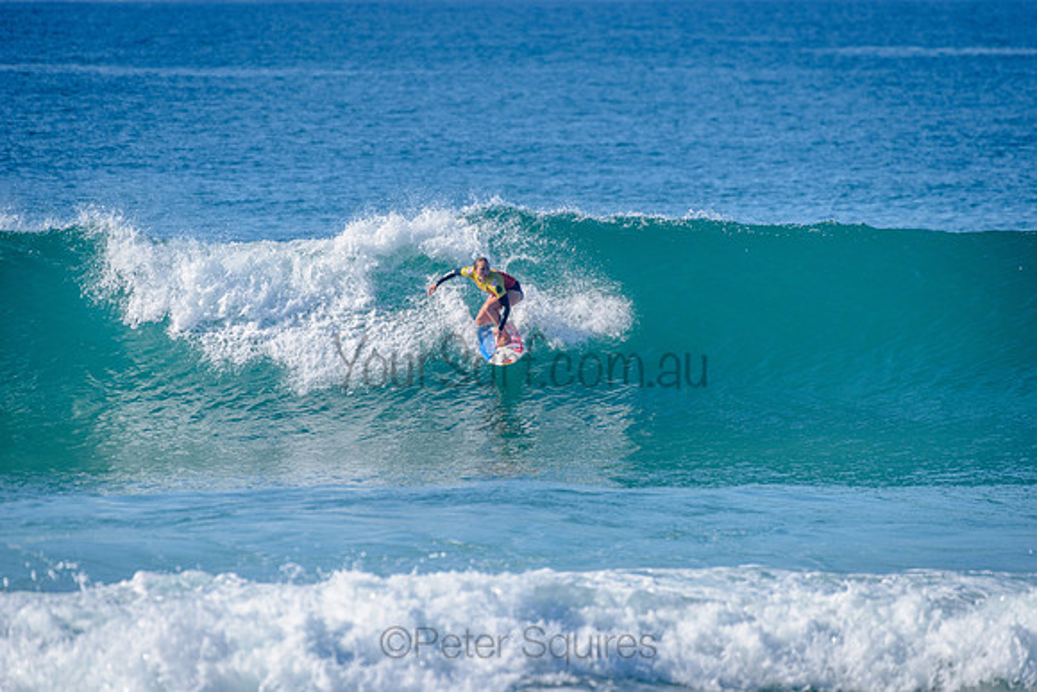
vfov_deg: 2.7
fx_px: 14555
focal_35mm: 505
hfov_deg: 4.1
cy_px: 346
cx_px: 518
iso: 160
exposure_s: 1/2000
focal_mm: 500
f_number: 5.6
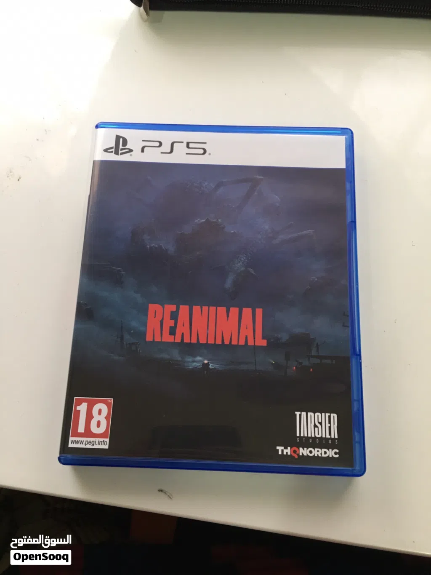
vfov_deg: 61.7
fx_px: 481
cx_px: 216
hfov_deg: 48.2
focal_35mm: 29
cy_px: 288
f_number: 2.2
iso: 80
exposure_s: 1/17
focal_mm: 4.15
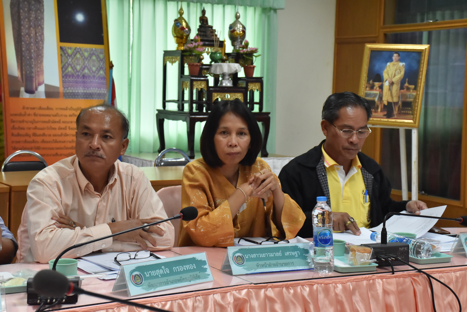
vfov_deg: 20.2
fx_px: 876
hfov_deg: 29.9
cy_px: 156
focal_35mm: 68
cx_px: 234
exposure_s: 1/200
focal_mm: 45
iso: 2000
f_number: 7.1
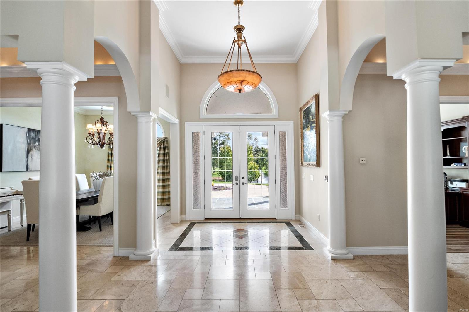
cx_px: 234
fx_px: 208
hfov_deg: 96.7
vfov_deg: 73.7
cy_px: 156
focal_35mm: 16
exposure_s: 1/500
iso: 400
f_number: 8
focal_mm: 8
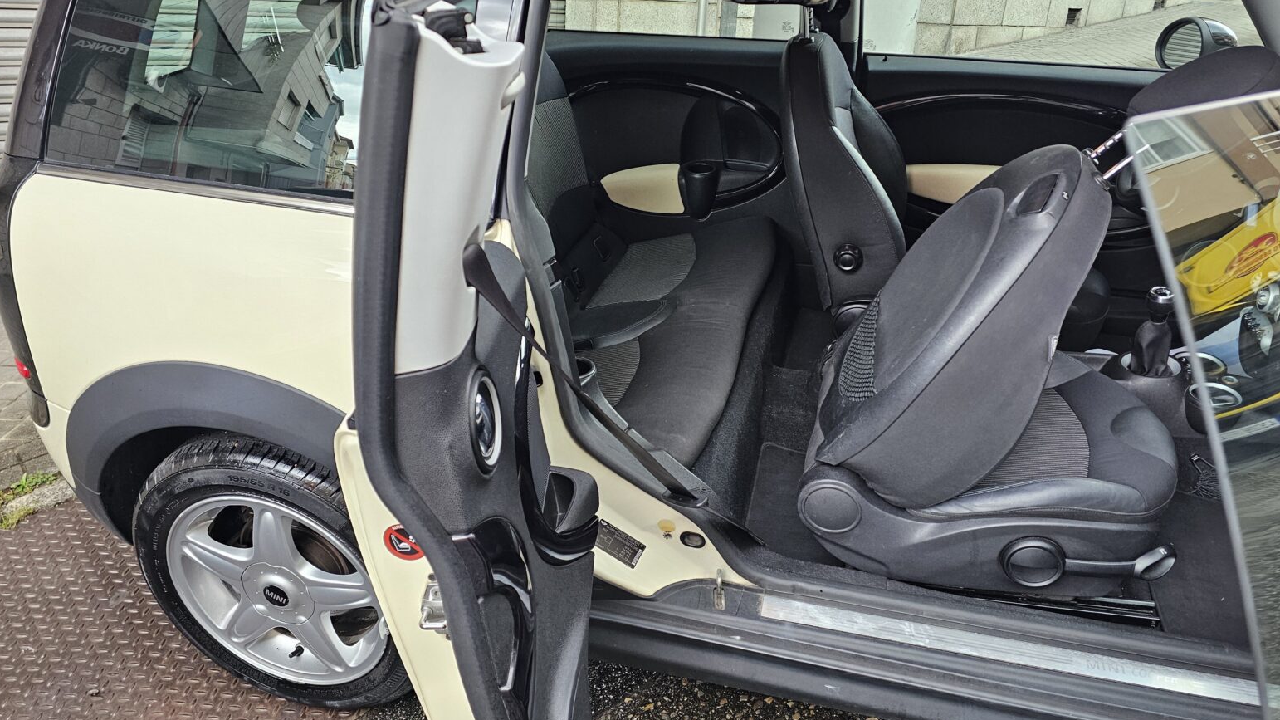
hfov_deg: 71.9
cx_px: 630
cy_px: 338
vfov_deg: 44.4
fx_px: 882
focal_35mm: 26
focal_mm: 6.3
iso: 125
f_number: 1.7
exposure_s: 1/180
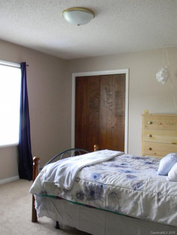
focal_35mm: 36
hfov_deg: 39.7
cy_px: 118
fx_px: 245
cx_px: 88
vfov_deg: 51.4
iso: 385
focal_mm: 6.4
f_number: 3.7
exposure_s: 1/30
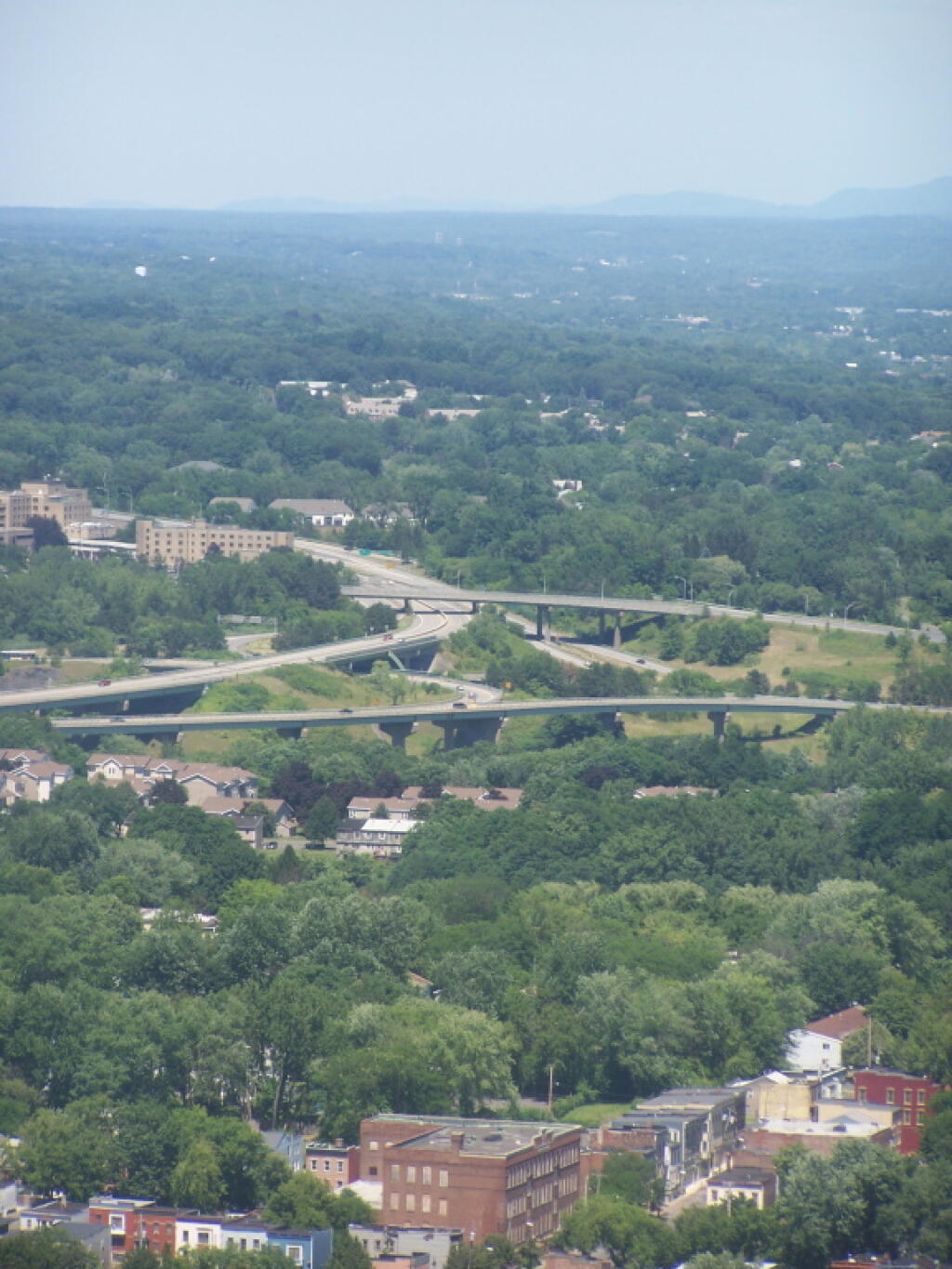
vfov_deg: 9.1
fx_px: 7993
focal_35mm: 218
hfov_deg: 6.8
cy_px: 634
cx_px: 476
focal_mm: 36.2
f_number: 3.2
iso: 80
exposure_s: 1/320
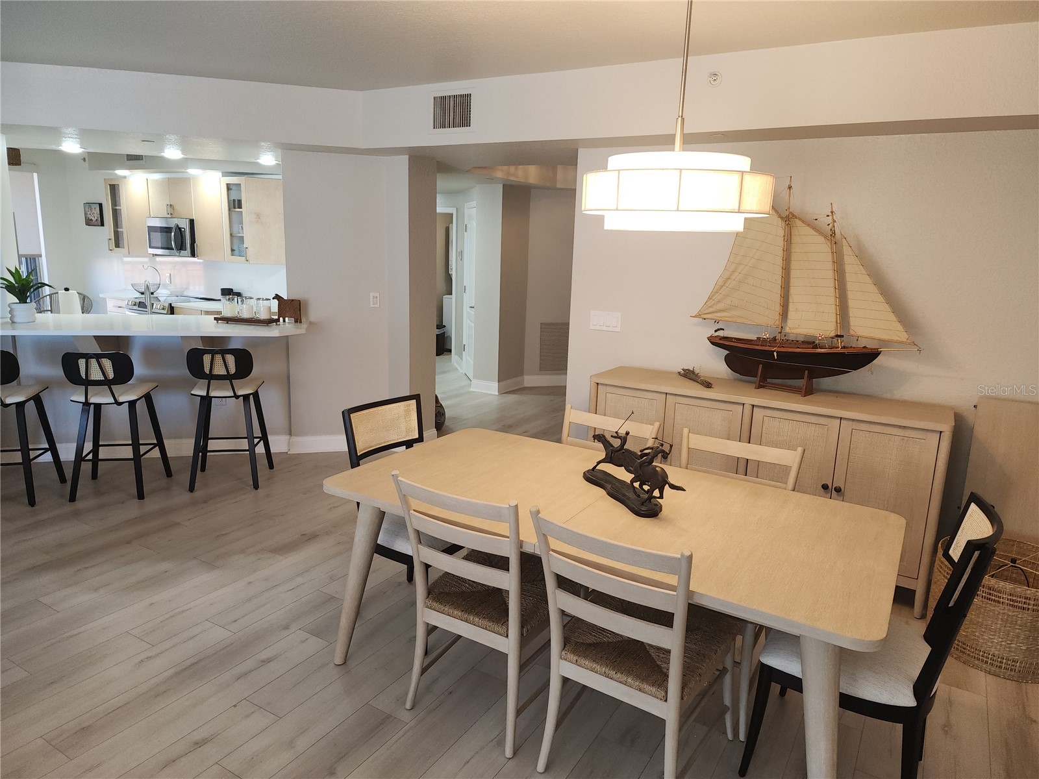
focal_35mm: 23
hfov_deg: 73.9
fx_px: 690
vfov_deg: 58.9
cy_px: 390
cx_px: 520
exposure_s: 1/60
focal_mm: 6.4
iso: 80
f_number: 1.8
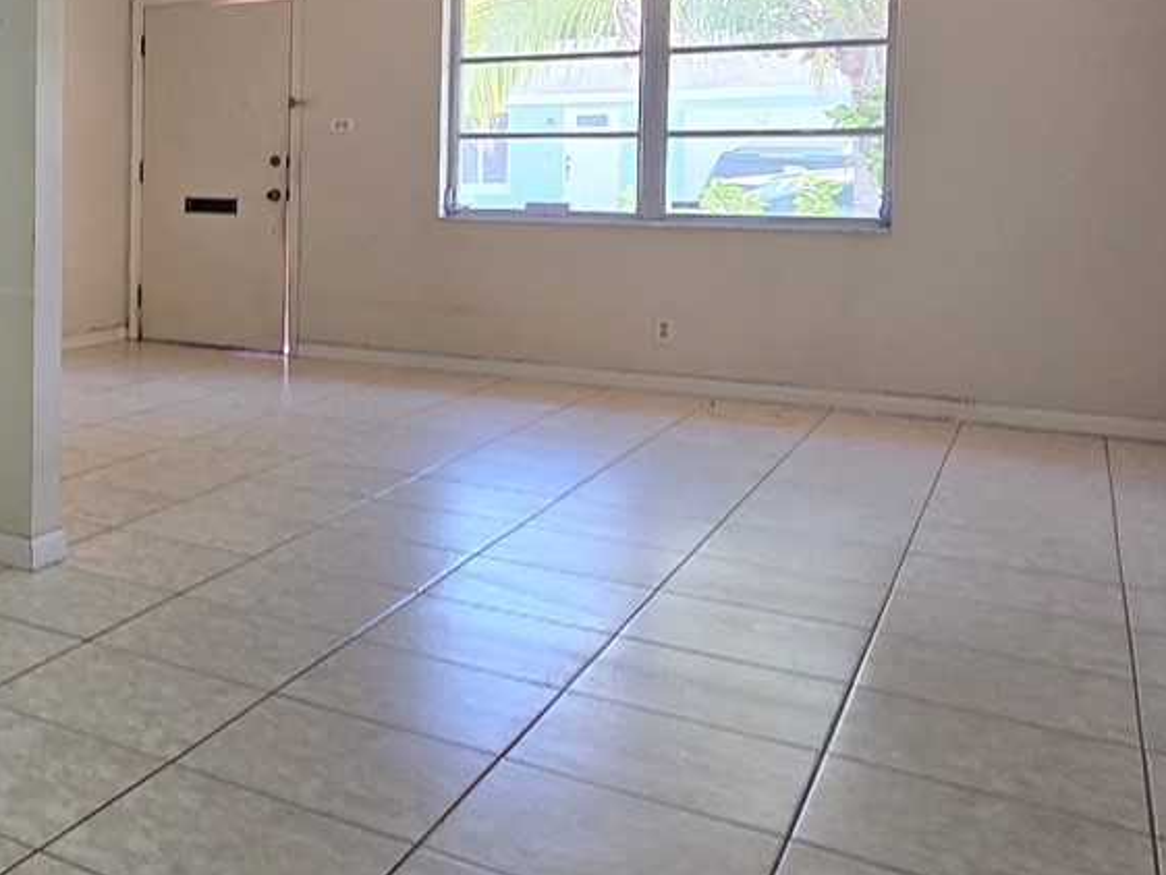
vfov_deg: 37.6
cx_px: -220
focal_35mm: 37
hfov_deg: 38.0
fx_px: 1247
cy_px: 201
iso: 125
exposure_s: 1/60
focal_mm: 2.2
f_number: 2.2
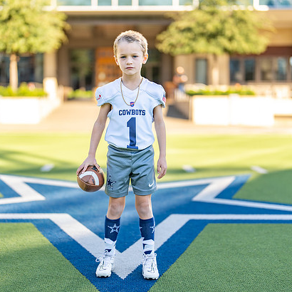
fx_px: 639
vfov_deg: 25.7
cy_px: 146
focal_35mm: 67
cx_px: 138
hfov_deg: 25.7
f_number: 1.2
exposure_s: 1/2000
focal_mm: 50
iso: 100
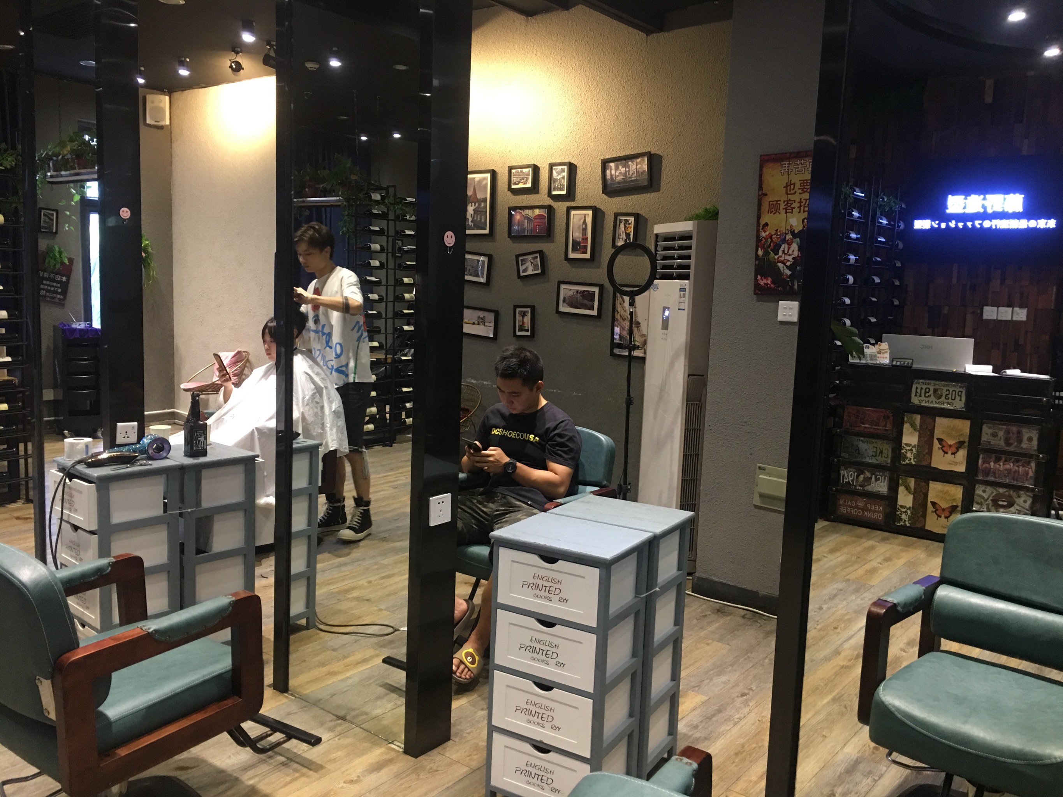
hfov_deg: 61.7
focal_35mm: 29
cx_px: 532
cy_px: 398
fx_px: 891
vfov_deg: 48.2
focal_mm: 4.15
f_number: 2.2
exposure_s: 1/17
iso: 100
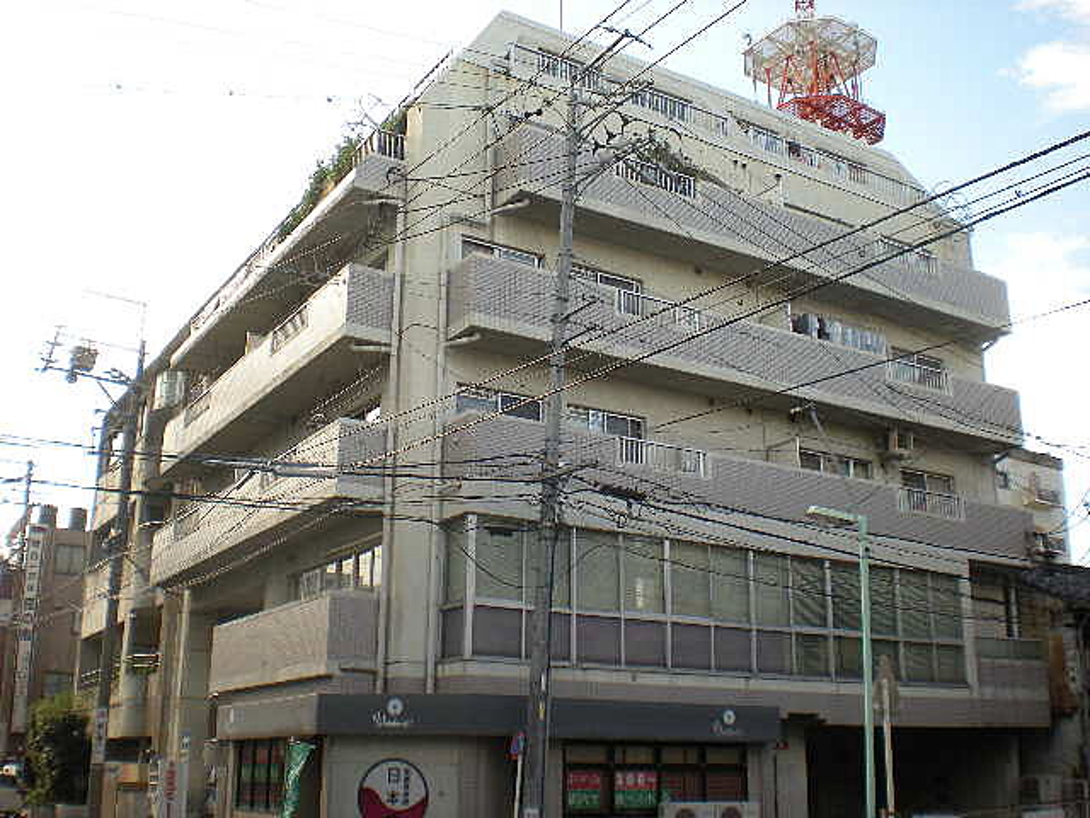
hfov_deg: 49.0
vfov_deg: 37.7
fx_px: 1197
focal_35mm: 38
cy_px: 409
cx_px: 545
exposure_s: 1/177
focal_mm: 6.3
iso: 89
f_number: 4.6
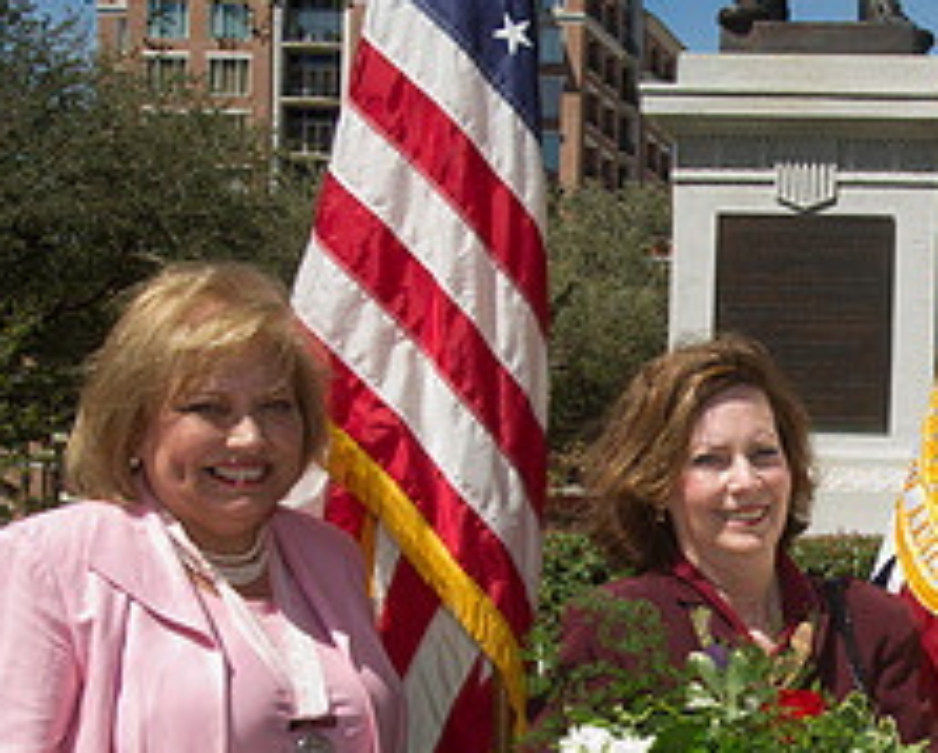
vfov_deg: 19.4
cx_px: 988
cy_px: 635
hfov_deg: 23.2
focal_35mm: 78
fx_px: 2168
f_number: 9
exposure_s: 1/250
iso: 200
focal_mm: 32
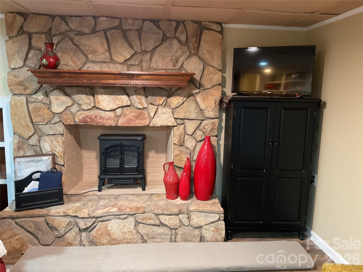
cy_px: 136
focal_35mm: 29
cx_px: 182
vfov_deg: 48.2
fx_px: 304
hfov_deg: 61.7
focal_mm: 3
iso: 250
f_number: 1.8
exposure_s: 1/30
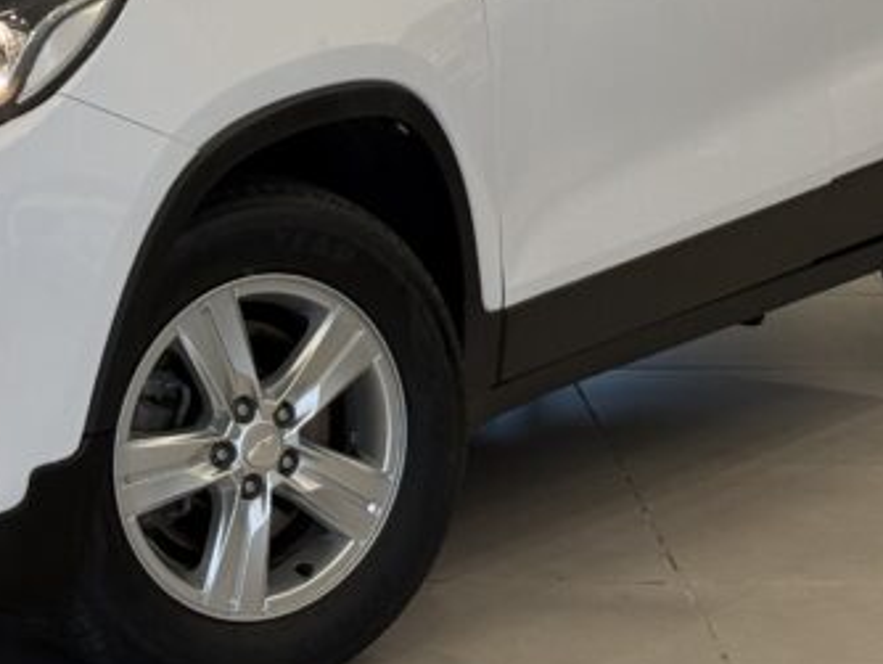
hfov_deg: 13.3
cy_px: -61
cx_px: 106
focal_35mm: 147
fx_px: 3752
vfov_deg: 10.0
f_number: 1.78
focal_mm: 6.76
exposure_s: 1/60
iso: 100
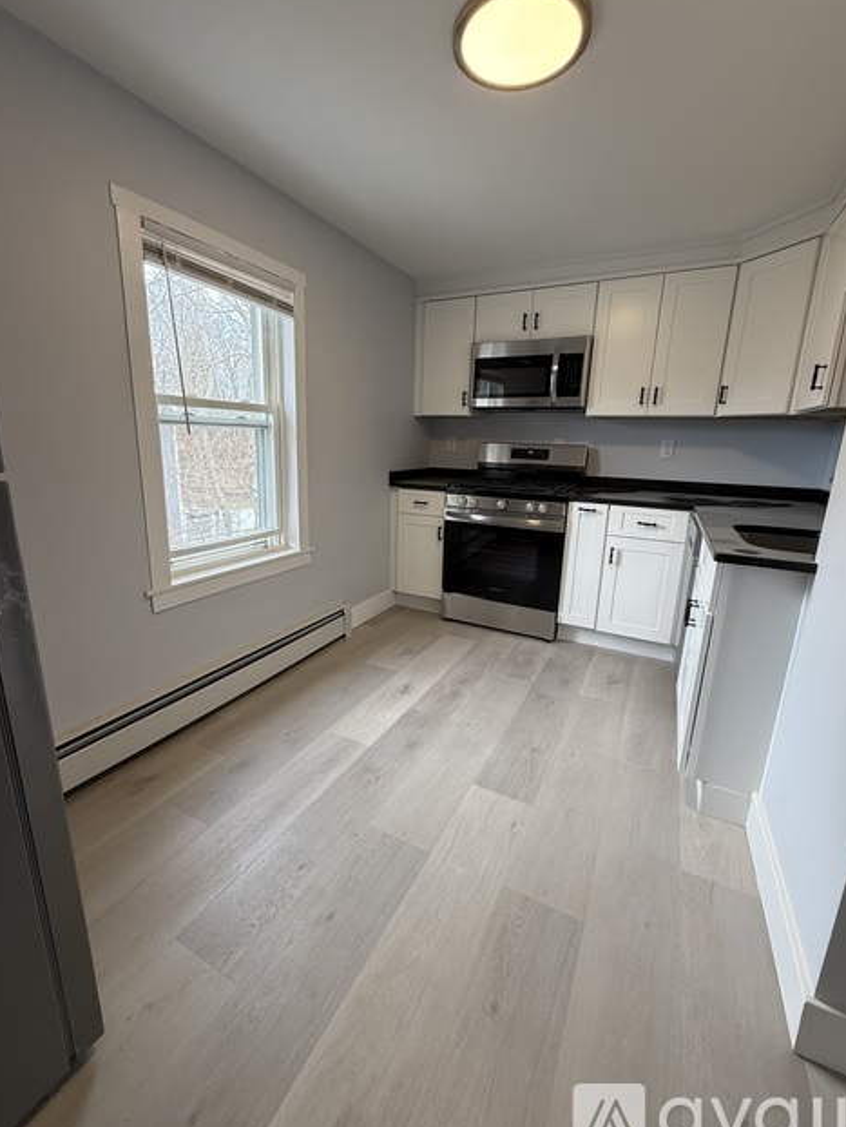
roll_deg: -1.8
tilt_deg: -13.0
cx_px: 413
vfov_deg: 98.1
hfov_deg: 81.8
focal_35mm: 15
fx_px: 488
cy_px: 552
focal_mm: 2.22
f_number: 2.2
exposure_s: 1/120
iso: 160
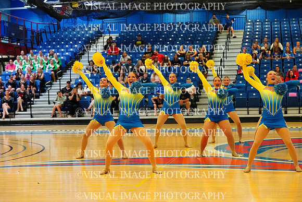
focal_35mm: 83
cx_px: 151
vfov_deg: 16.5
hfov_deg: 24.5
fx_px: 696
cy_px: 101
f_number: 4
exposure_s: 1/1000
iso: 20000
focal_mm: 83
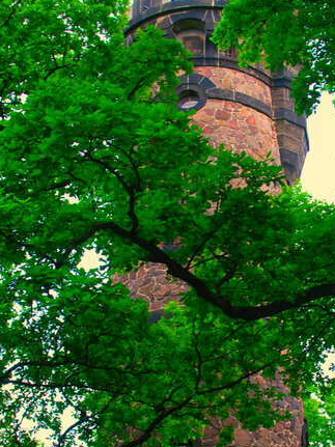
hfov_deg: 15.7
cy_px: 311
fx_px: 1212
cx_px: 218
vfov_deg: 20.8
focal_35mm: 94
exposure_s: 1/100
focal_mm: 35
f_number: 5.6
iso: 200
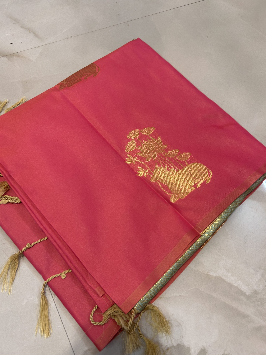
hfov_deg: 53.1
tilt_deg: -64.5
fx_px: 266
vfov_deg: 67.3
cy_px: 178
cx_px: 133
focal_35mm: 26
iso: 100
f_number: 1.5
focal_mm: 5.7
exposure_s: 1/50
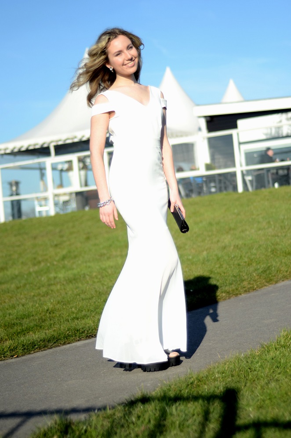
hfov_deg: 18.1
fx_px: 913
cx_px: 146
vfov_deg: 27.0
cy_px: 219
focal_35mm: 75
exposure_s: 1/8000
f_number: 1.8
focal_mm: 50
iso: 200
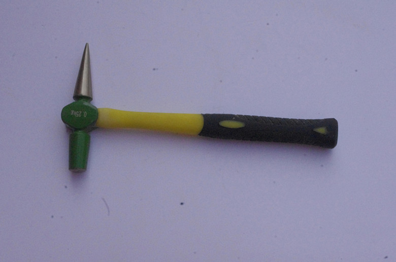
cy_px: 131
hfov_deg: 40.4
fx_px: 538
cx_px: 198
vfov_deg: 27.4
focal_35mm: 49
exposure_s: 1/3200
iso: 6400
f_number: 16
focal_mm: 32.5
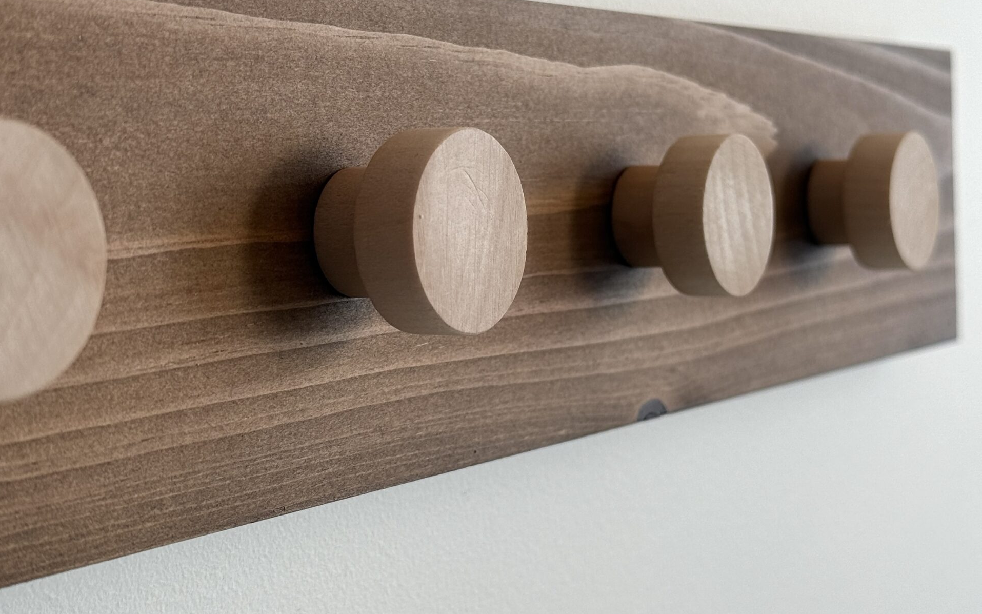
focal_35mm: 68
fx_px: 1820
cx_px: 490
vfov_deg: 19.1
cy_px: 233
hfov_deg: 30.2
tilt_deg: -4.5
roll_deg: +1.3
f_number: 1.78
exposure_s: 1/131
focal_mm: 6.76
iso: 50
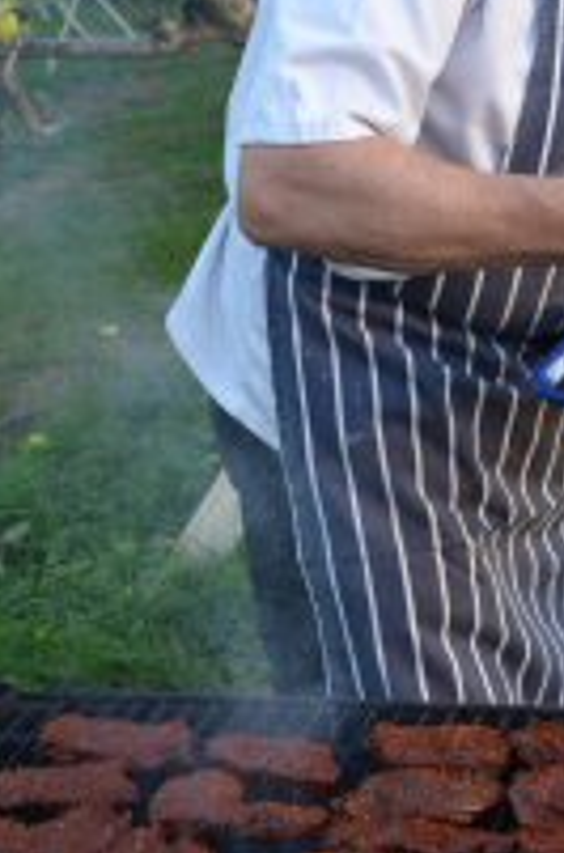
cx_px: 632
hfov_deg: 14.6
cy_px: 121
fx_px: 2152
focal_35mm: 91
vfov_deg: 22.0
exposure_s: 1/250
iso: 1600
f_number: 5.6
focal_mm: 27
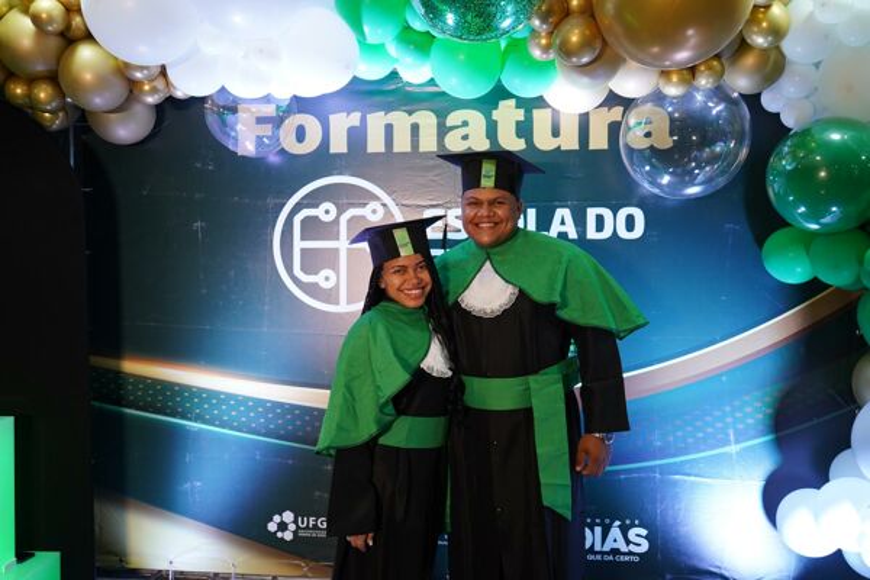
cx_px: 435
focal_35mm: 30
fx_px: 725
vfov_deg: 43.6
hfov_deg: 61.9
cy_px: 290
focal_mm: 30
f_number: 4
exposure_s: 1/100
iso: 1600
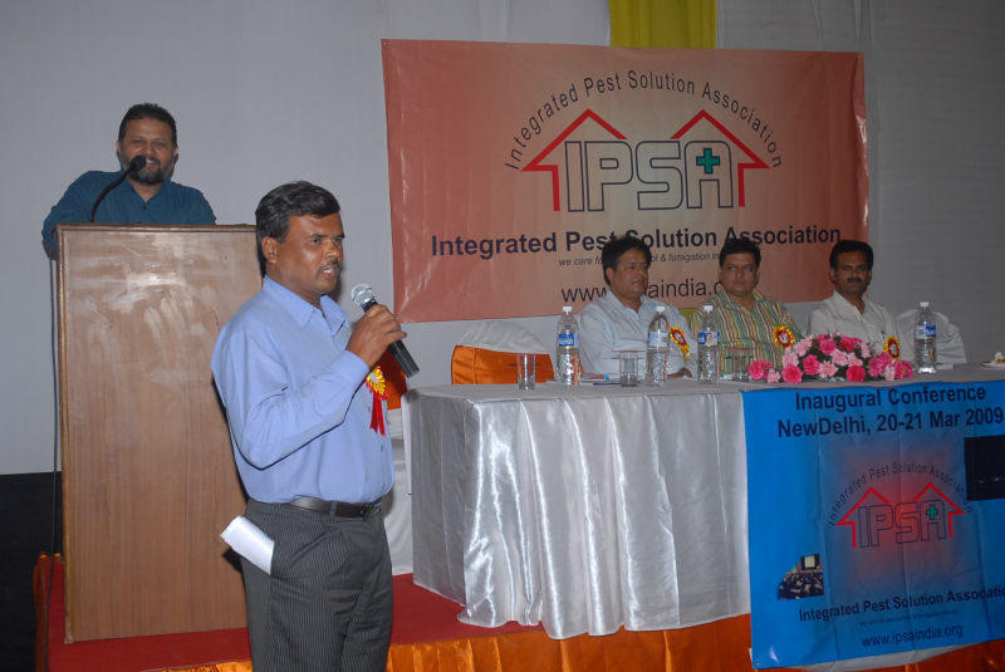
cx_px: 502
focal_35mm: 44
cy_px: 336
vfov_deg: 30.9
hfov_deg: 44.9
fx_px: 1215
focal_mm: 29
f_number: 5.6
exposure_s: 1/125
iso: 400
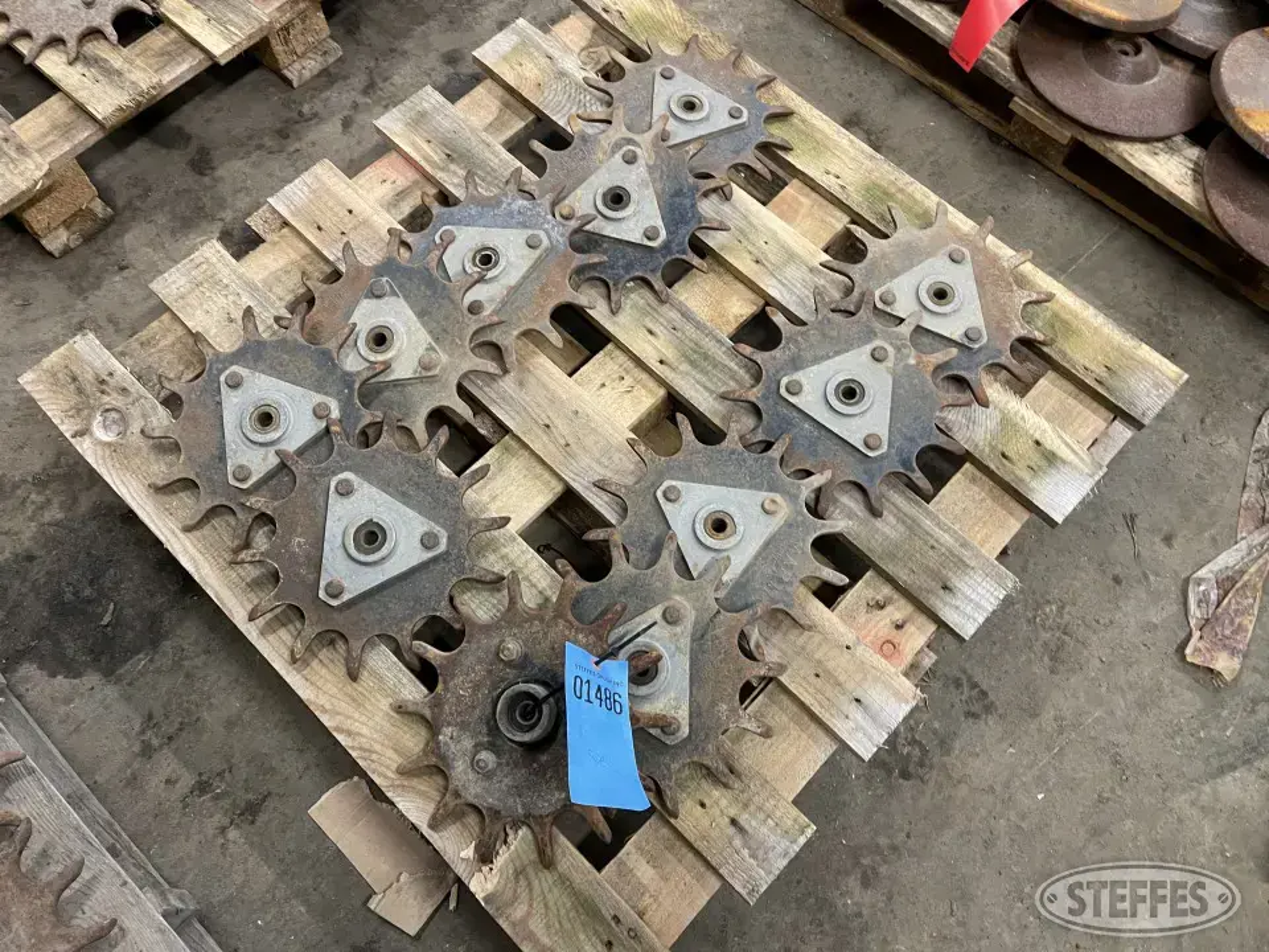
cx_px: 634
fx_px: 953
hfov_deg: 67.3
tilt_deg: -67.4
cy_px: 476
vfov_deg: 53.1
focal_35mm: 26
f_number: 1.6
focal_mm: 5.1
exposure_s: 1/60
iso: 320
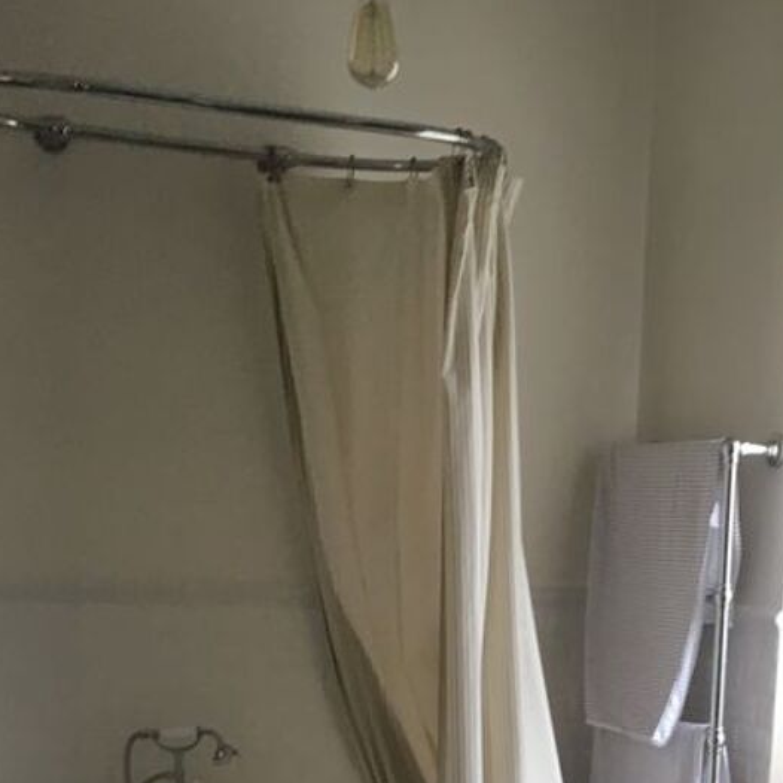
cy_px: 909
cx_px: 545
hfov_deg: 26.3
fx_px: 1663
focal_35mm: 65
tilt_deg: -10.8
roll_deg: +0.1
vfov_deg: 24.3
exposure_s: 1/33
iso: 50
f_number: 2.2
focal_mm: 4.15
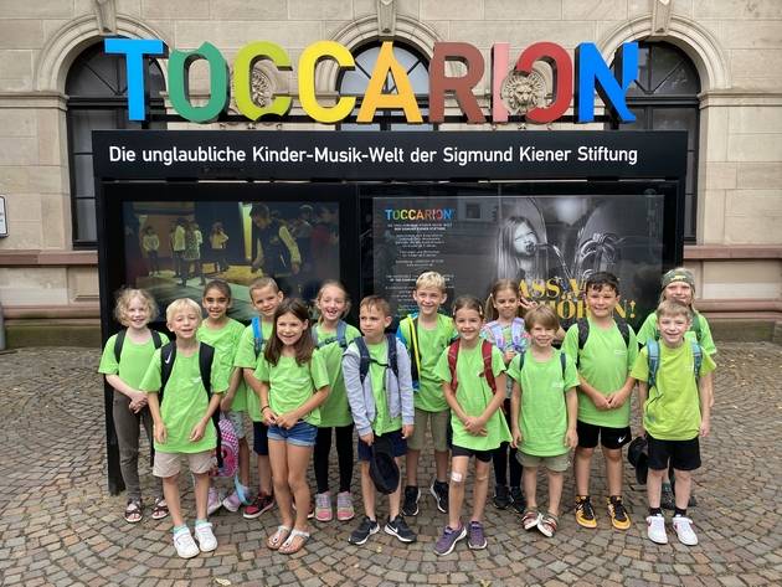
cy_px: 294
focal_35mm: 26
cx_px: 391
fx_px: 588
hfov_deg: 67.3
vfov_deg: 53.1
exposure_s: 1/432
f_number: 1.8
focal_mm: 4.25
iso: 32
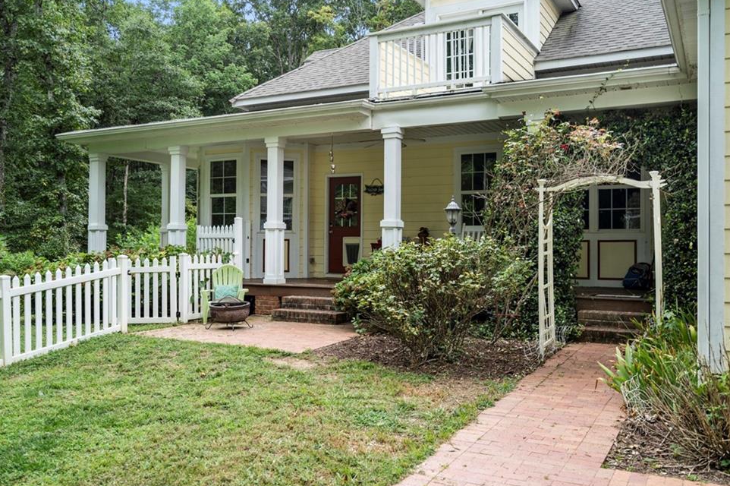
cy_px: 253
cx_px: 346
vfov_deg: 39.9
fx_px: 669
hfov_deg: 57.2
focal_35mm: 33
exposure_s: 1/90
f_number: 5.6
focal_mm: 31
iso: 200
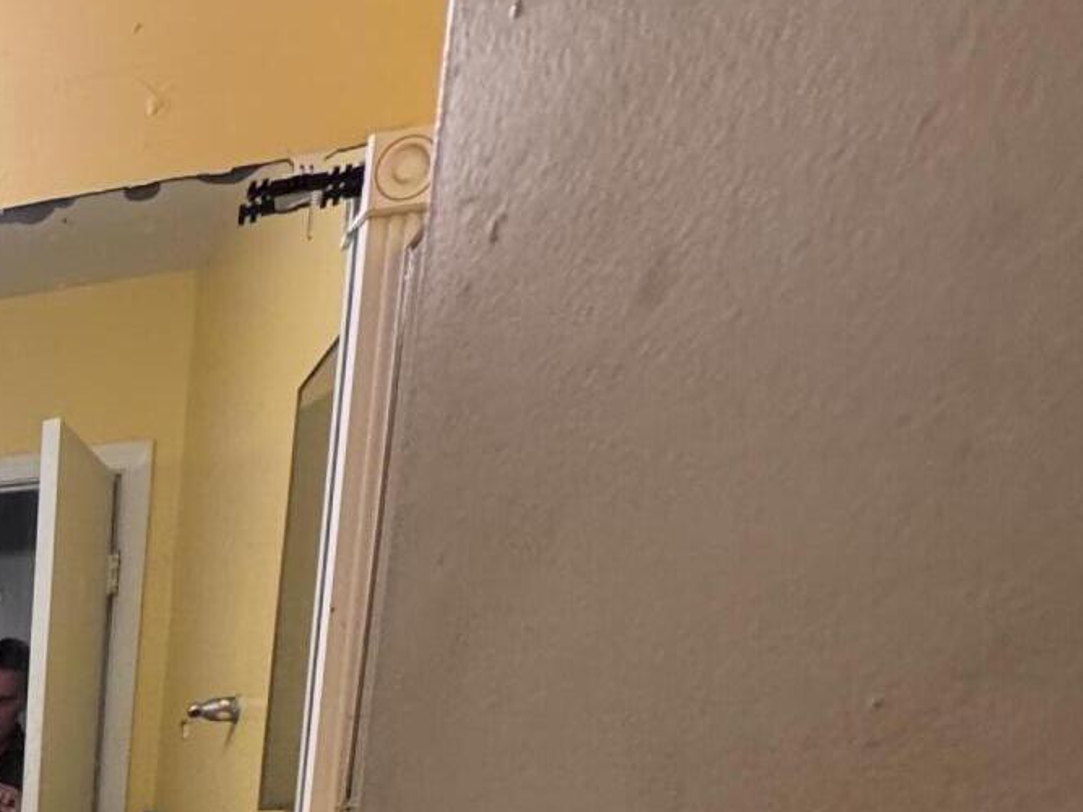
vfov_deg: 26.3
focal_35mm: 42
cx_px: -479
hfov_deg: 29.9
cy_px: 1176
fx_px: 1314
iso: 320
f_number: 2.2
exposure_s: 1/120
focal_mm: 2.22
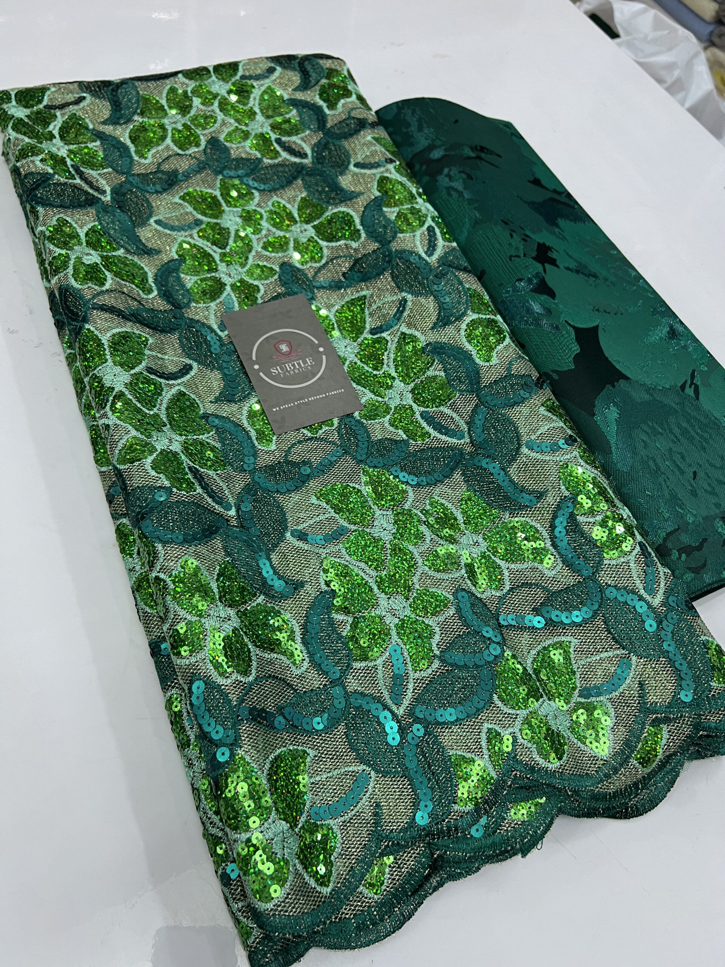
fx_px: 726
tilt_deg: -56.7
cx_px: 362
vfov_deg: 67.3
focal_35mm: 26
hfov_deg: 53.1
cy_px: 484
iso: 125
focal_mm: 5.7
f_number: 1.5
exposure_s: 1/50
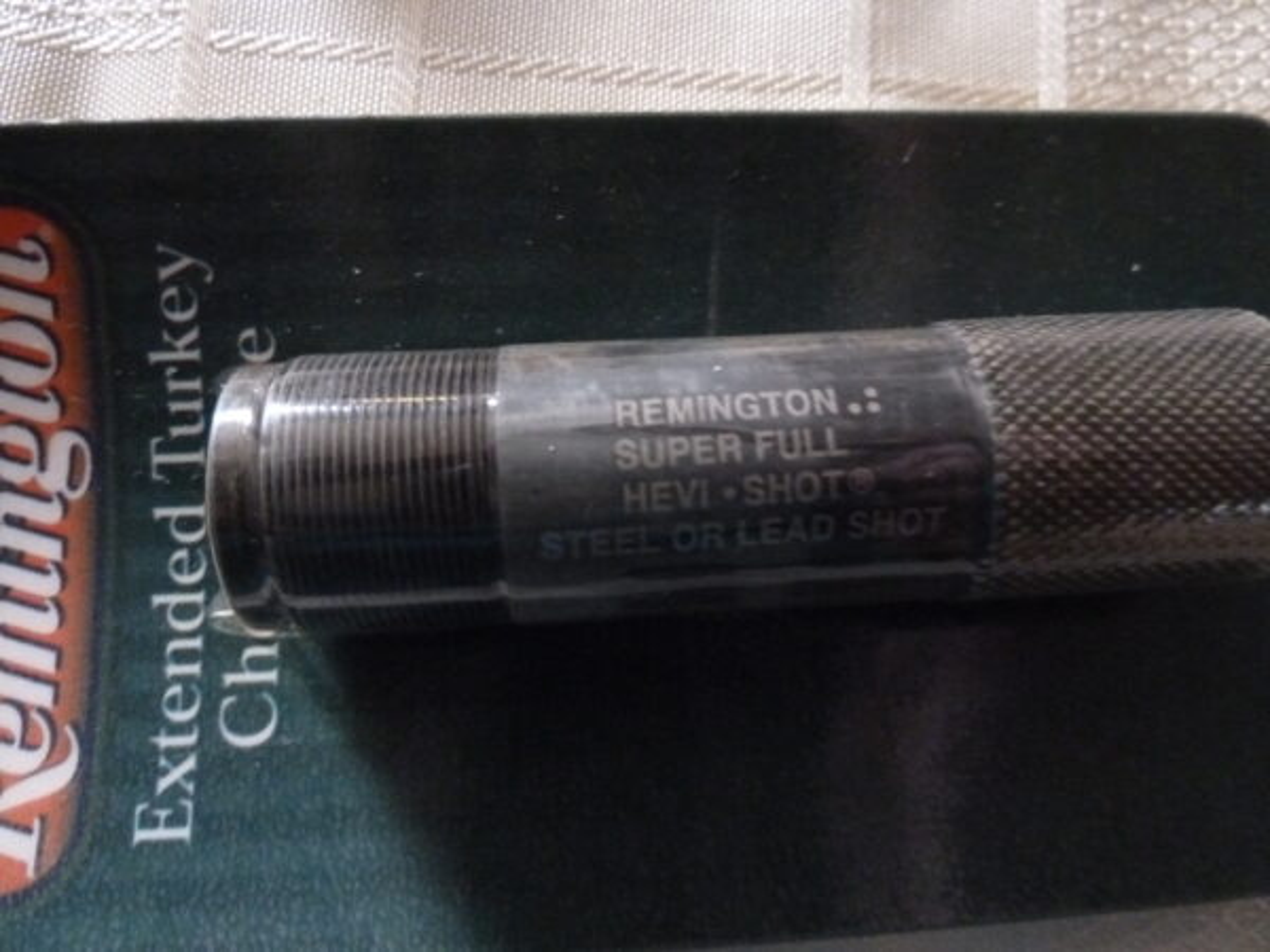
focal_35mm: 25
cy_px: 476
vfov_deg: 54.9
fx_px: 917
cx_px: 635
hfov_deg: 69.4
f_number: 3.3
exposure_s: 1/10
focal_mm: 4.1
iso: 800
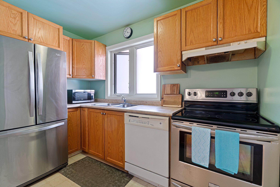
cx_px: 140
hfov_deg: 100.4
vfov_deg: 77.3
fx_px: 117
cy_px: 94
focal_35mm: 15
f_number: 6.3
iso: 640
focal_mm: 10
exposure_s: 1/6
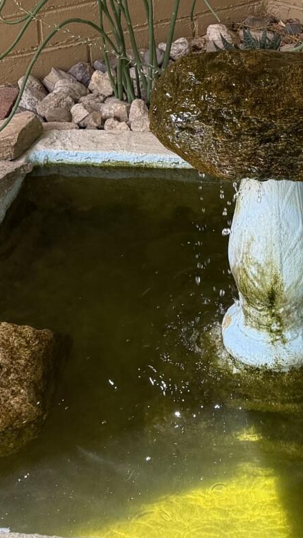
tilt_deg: -25.9
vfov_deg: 23.8
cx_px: 292
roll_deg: +0.4
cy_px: 15
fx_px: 1228
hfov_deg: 13.9
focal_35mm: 86
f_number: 1.78
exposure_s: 1/317
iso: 80
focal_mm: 6.76
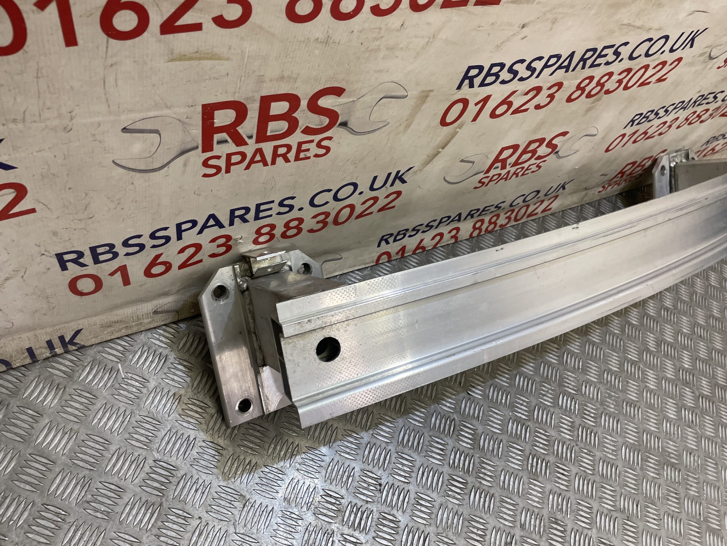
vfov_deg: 53.1
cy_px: 273
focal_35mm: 26
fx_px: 546
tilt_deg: -52.7
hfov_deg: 67.3
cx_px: 364
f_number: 1.6
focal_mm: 4.2
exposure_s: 1/100
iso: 100
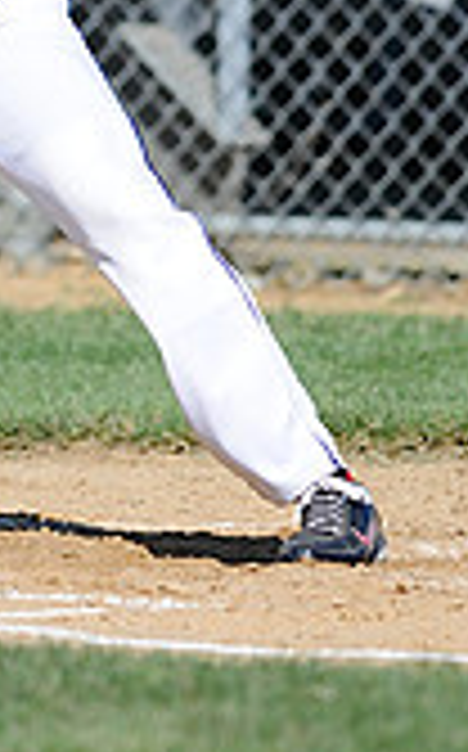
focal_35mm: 1238
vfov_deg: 1.7
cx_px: 7
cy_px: -257
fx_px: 25330
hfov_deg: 1.1
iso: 200
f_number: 4
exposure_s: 1/2000
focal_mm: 300
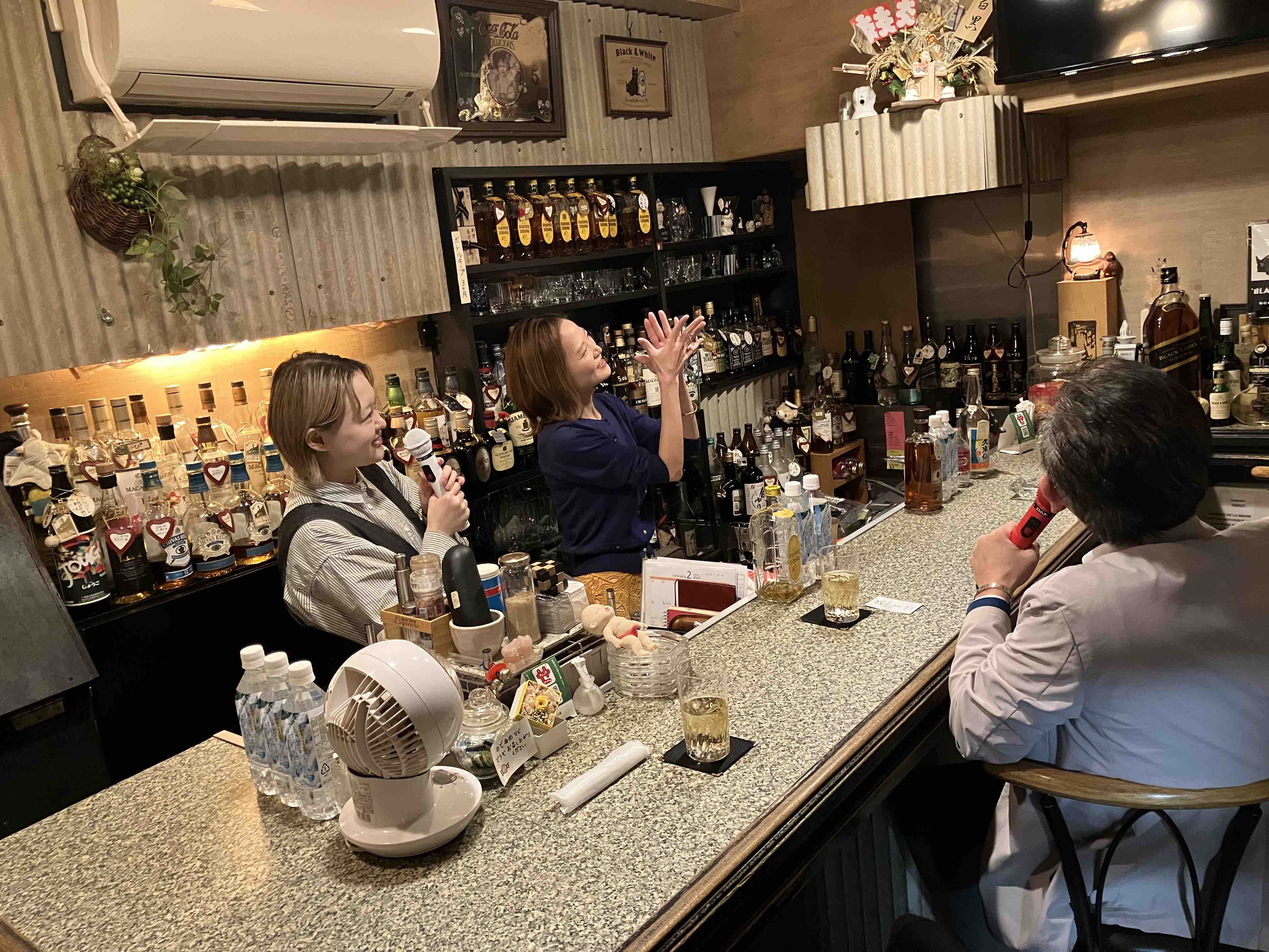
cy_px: 476
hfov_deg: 63.4
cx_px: 634
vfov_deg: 49.7
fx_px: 1026
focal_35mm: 28
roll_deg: +5.8
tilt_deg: -13.1
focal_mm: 3.99
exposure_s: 1/25
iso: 500
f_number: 1.8
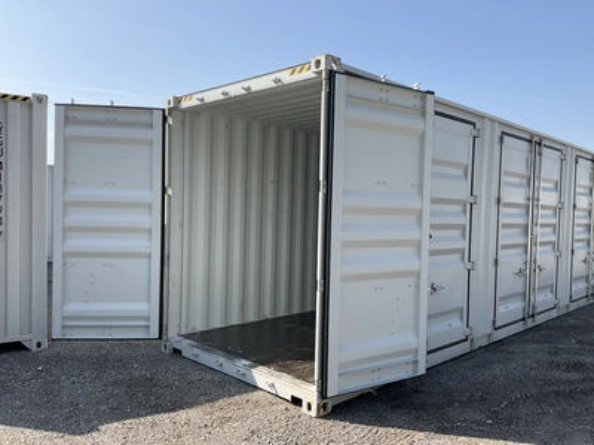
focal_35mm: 29
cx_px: 297
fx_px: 498
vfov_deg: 48.2
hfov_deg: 61.7
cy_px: 222
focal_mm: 3
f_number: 1.8
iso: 25
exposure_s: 1/1221
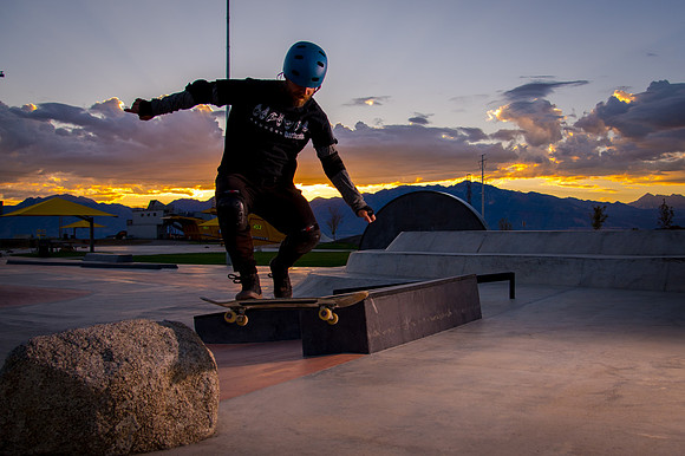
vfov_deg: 38.7
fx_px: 649
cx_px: 390
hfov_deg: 55.4
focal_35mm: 34
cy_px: 236
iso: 250
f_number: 4
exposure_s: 1/640
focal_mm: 24
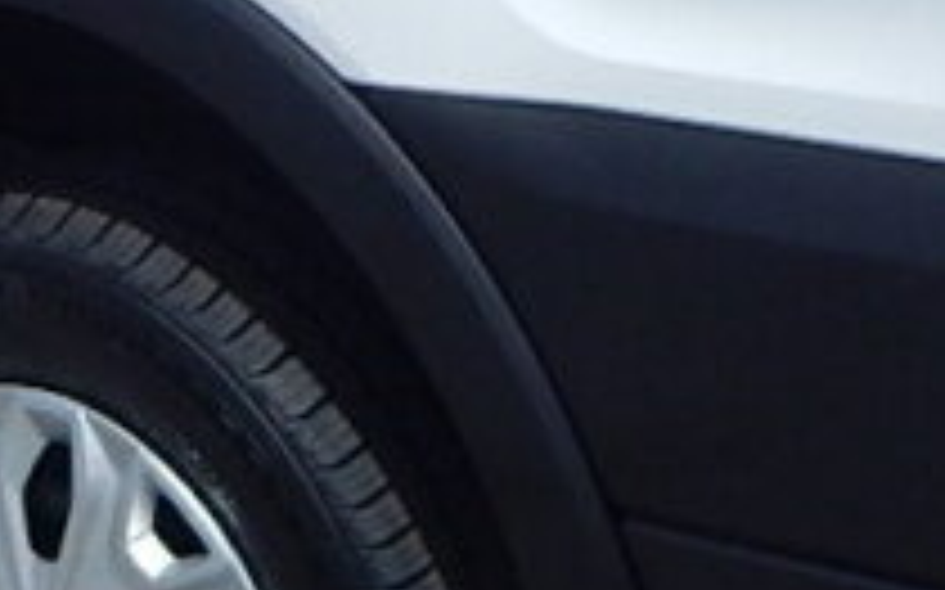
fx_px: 3655
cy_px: -401
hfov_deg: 14.7
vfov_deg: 8.9
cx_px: 284
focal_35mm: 142
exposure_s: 1/1000
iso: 125
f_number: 6
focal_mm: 4
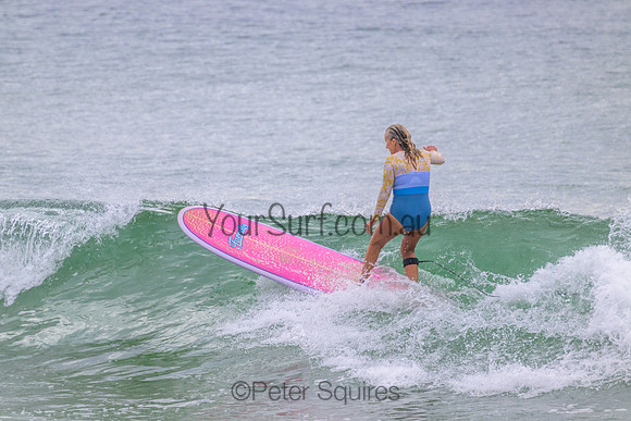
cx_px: 316
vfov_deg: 1.7
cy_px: 210
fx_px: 14025
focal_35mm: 800
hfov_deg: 2.6
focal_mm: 800
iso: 1600
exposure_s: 1/2000
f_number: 11
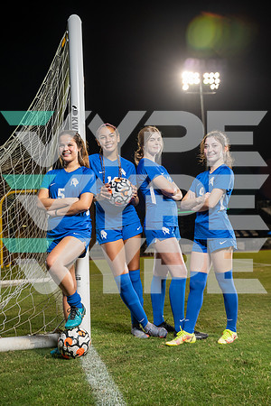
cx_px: 136
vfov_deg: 41.1
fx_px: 542
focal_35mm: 48
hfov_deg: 28.1
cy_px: 203
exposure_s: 1/125
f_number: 4
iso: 640
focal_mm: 48
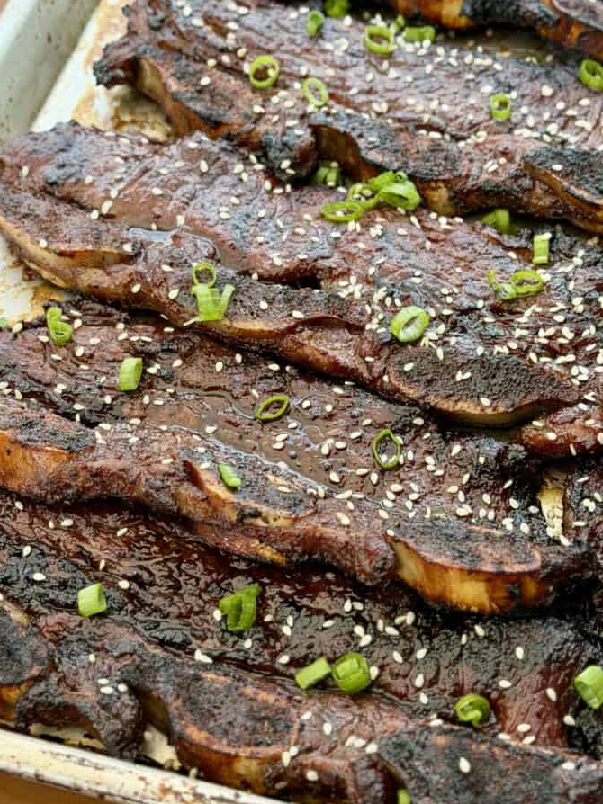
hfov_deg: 26.5
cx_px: 323
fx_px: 1278
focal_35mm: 55
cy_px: 349
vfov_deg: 34.9
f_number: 1.78
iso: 80
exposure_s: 1/499
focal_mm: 6.76
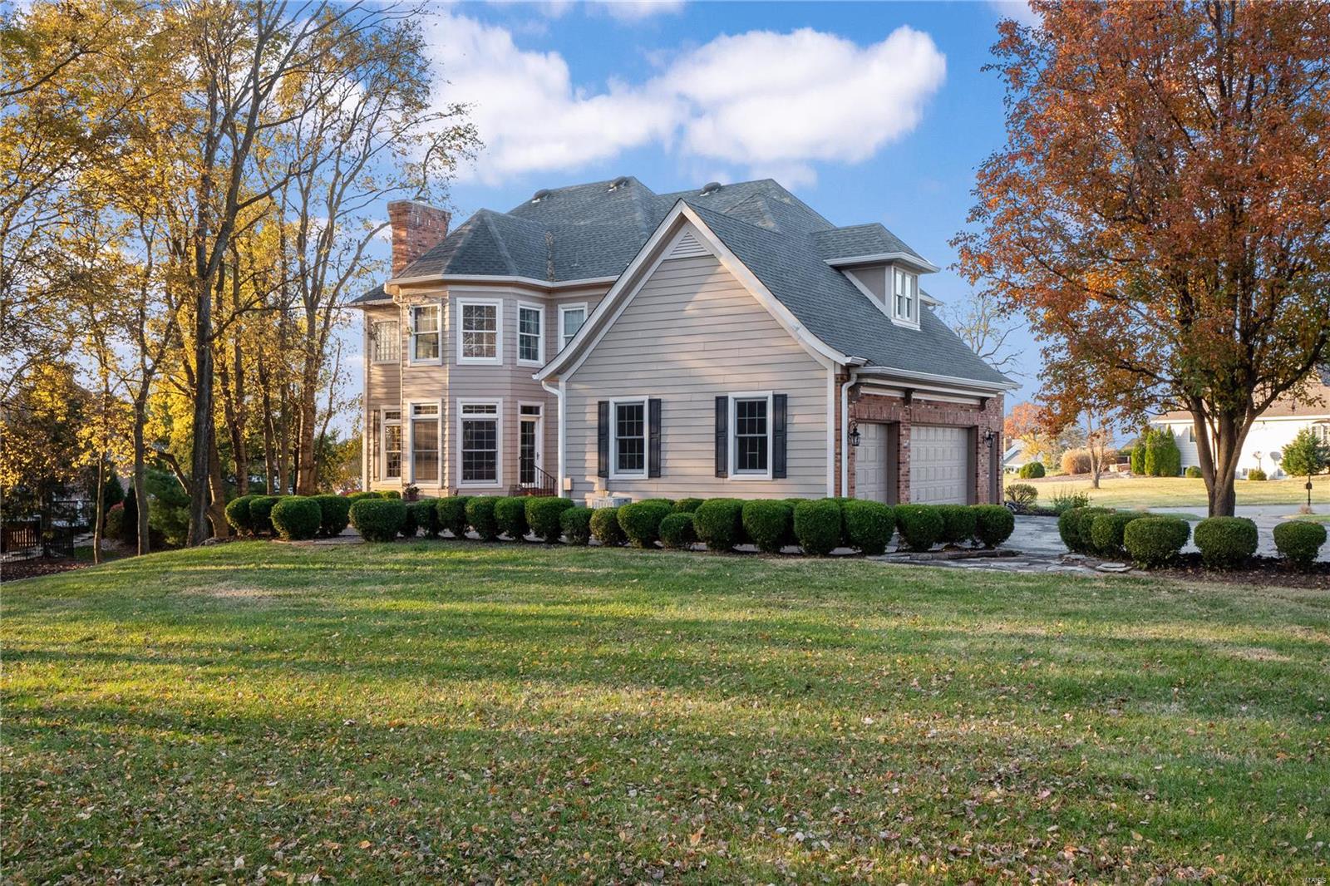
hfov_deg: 58.7
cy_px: 443
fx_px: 1182
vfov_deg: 41.1
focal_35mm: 32
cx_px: 665
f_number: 10
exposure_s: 1/40
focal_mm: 16
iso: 400
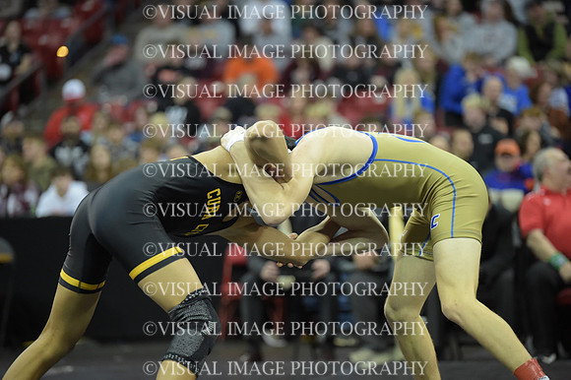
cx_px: 286
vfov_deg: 8.8
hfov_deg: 13.3
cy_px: 190
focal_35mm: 155
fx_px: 2457
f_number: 2.8
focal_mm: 155
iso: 6400
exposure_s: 1/1250
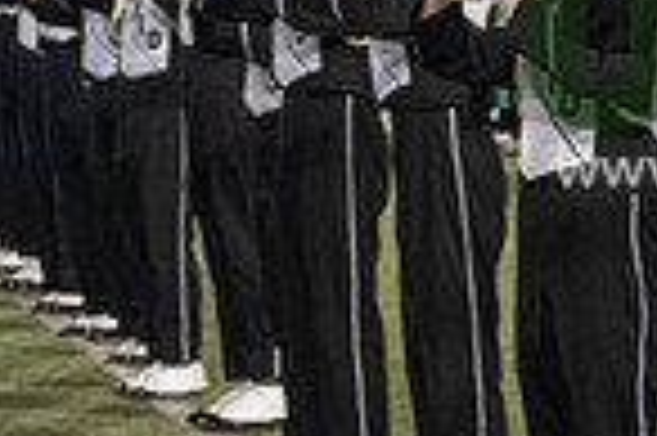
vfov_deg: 6.4
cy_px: 11
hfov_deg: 9.4
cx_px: 864
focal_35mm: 215
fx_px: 3919
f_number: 4
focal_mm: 54
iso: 2500
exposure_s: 1/500
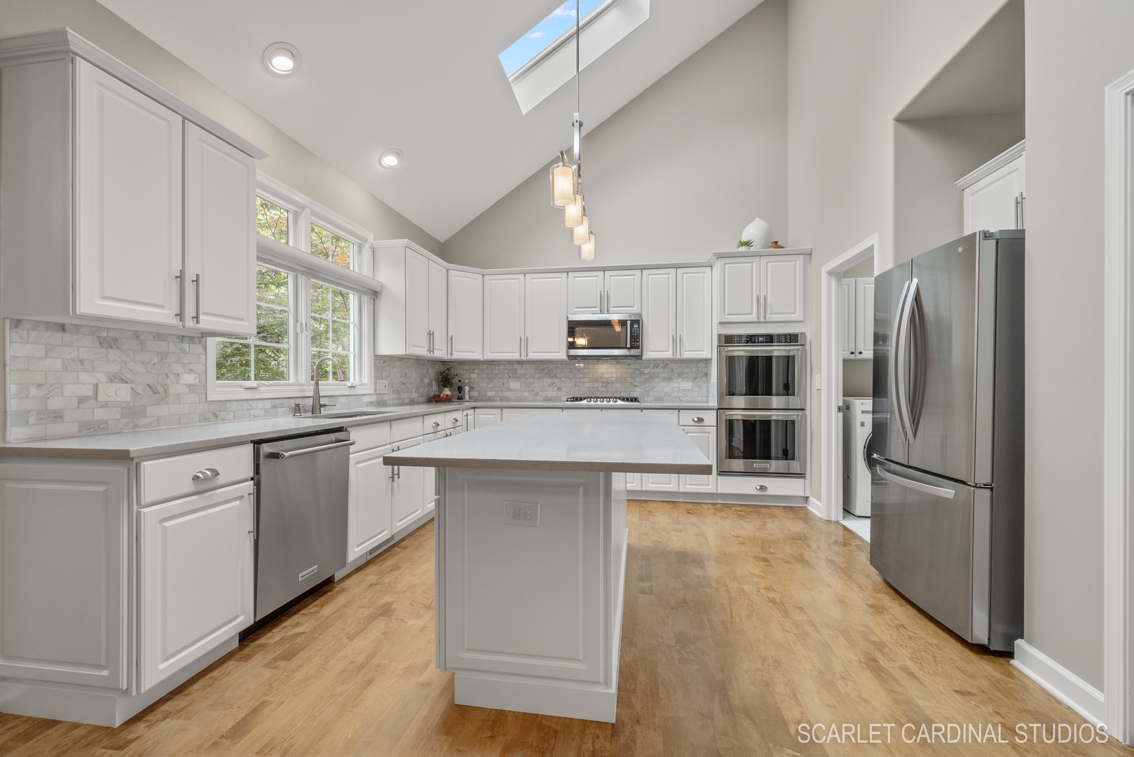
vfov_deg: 81.3
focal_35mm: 14
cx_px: 567
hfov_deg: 104.2
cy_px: 378
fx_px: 441
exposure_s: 1/20
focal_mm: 14
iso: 640
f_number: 11
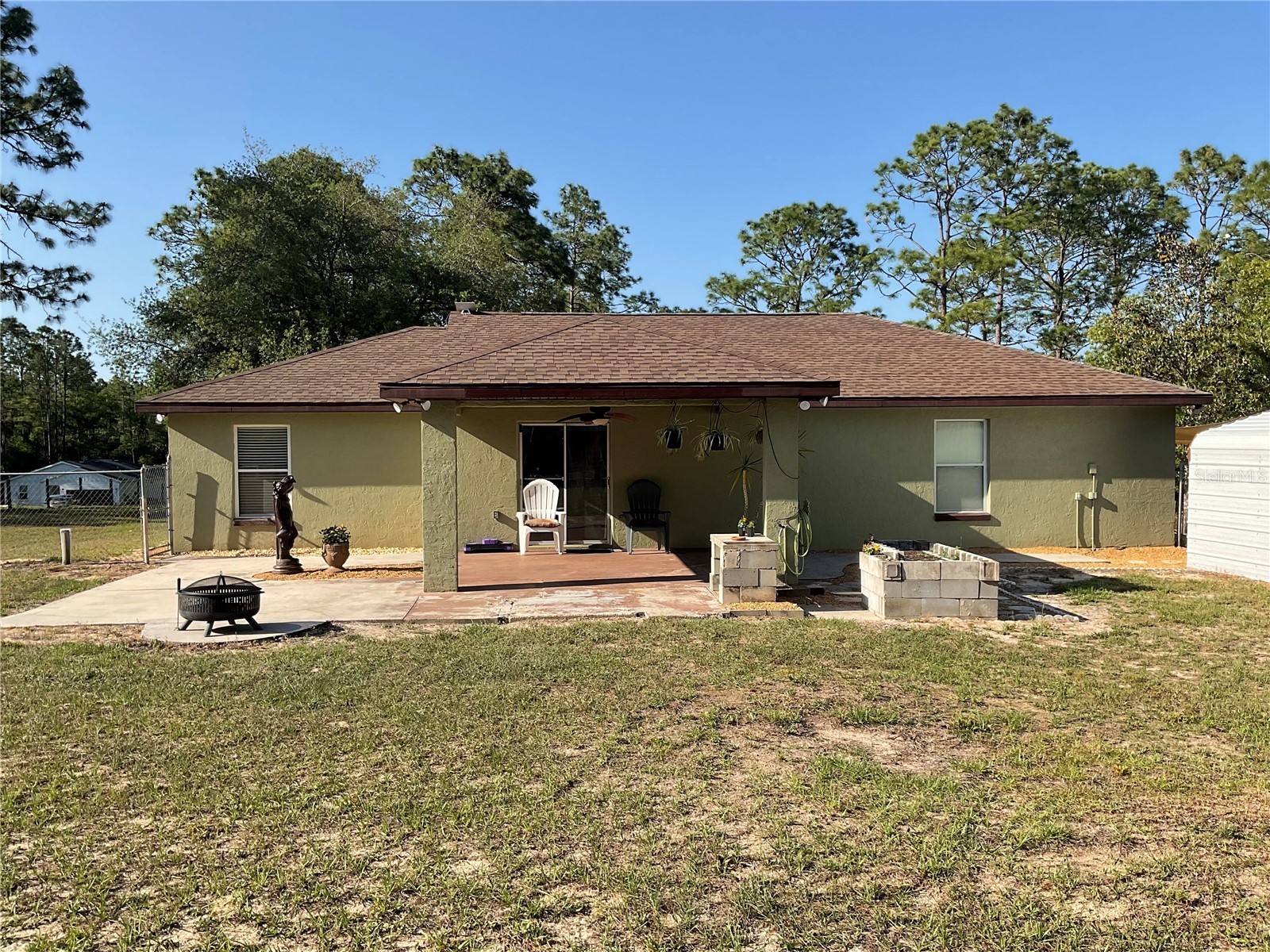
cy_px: 476
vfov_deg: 48.2
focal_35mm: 29
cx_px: 635
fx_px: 1064
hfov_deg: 61.7
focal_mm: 3
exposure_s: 1/1279
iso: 16
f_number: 1.8
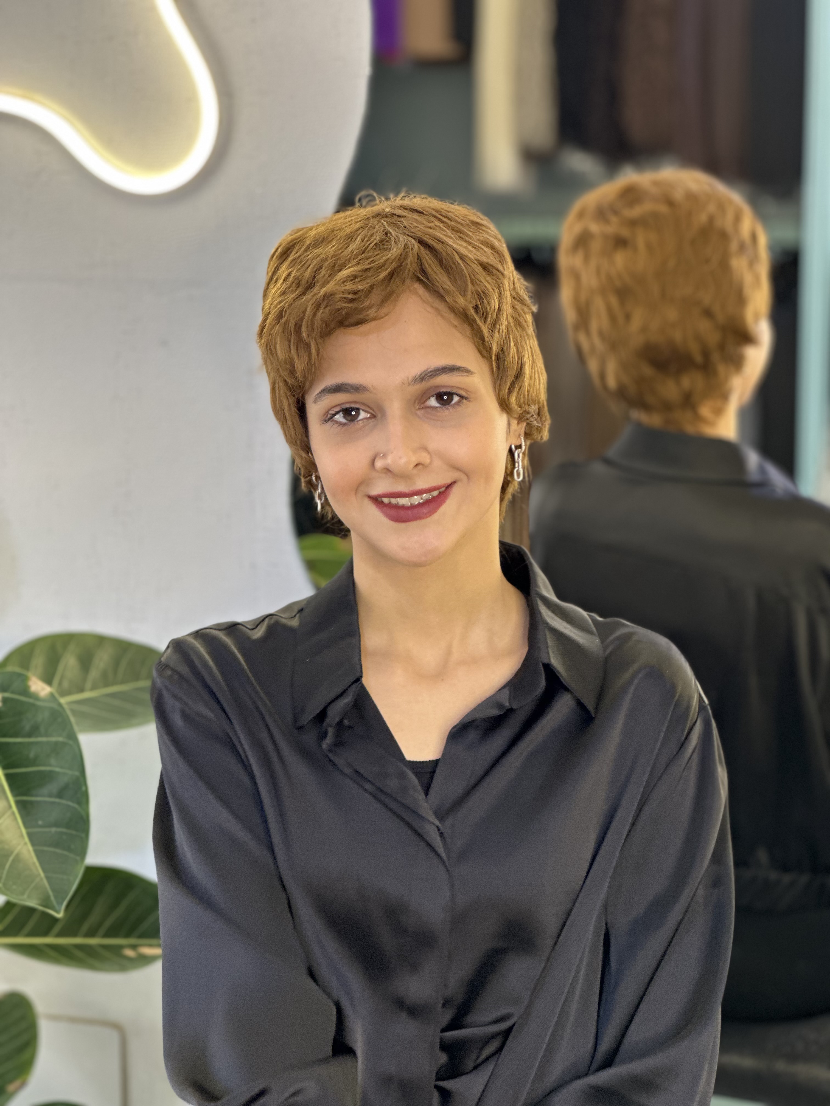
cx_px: 415
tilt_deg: -8.5
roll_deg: -0.2
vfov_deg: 25.3
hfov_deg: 19.1
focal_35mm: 77
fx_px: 2462
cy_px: 553
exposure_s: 1/33
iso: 125
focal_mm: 9
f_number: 2.8
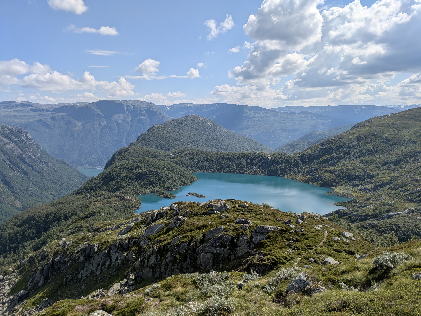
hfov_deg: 69.4
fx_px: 304
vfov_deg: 54.9
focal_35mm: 25
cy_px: 158
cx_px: 210
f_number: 1.89
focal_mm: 5.43
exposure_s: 1/3559
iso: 51
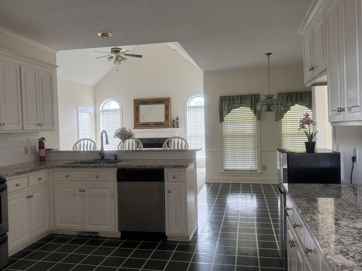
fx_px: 293
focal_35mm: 28
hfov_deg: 63.4
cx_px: 178
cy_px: 131
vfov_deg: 49.7
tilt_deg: -1.2
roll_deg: +1.2
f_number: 1.78
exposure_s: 1/60
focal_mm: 6.76
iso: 250
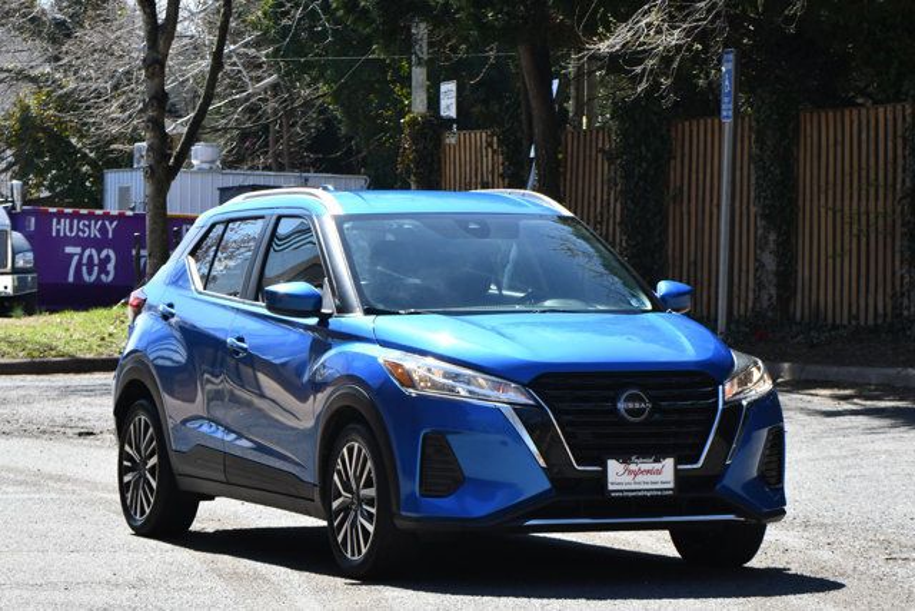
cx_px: 458
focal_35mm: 150
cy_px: 306
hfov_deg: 13.7
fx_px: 3813
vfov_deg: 9.2
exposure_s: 1/250
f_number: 8
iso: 180
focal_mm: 100
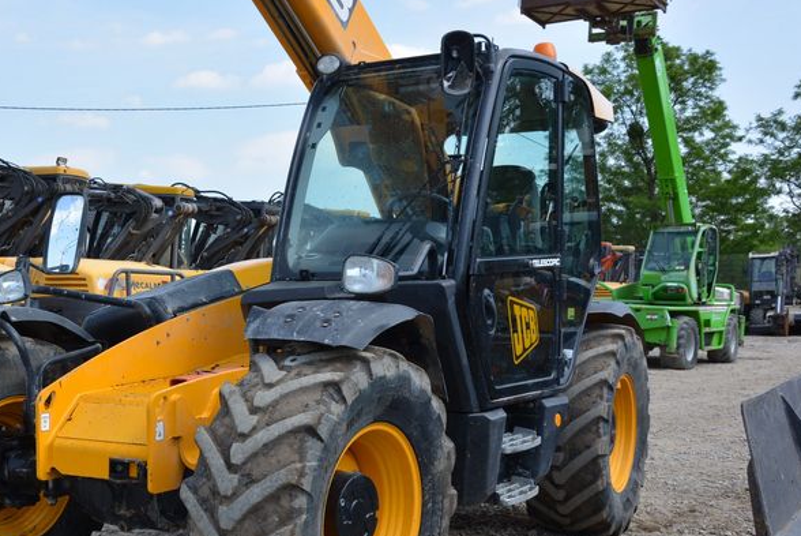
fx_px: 1091
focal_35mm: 49
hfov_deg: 39.9
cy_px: 343
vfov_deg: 27.5
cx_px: 274
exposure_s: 1/200
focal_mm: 24
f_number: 7.1
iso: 200
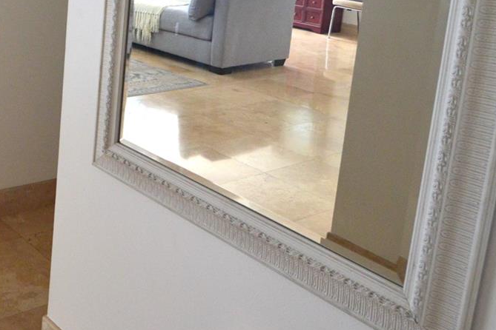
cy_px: 10
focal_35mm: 43
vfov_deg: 29.4
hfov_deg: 40.6
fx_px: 592
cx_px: 17
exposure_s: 1/60
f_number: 5
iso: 800
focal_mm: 12
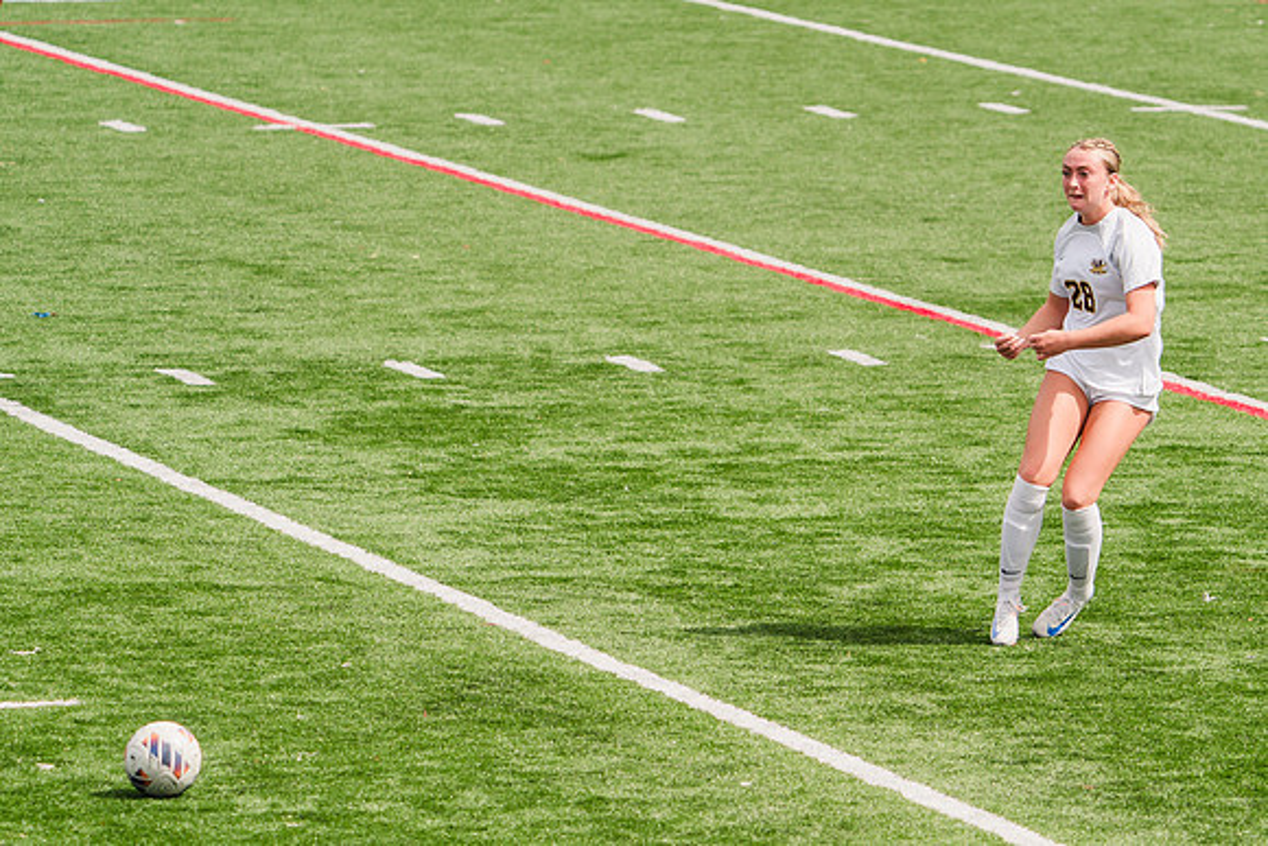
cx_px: 872
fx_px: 11781
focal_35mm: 334
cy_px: 264
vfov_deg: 4.1
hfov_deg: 6.2
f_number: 5.6
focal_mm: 243
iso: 320
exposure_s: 1/1600
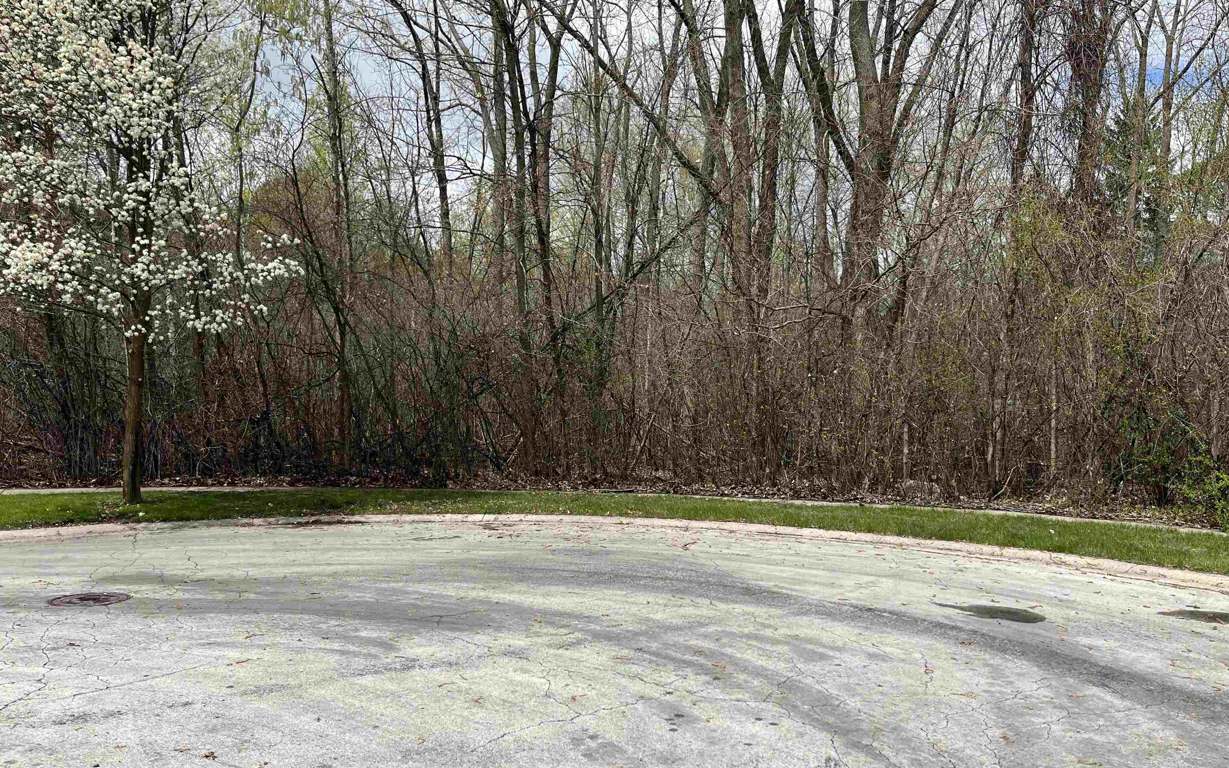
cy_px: 354
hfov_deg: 66.5
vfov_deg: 44.5
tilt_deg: +3.1
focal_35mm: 28
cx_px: 610
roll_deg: -1.0
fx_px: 938
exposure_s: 1/3521
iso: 50
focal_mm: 5.1
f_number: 1.6
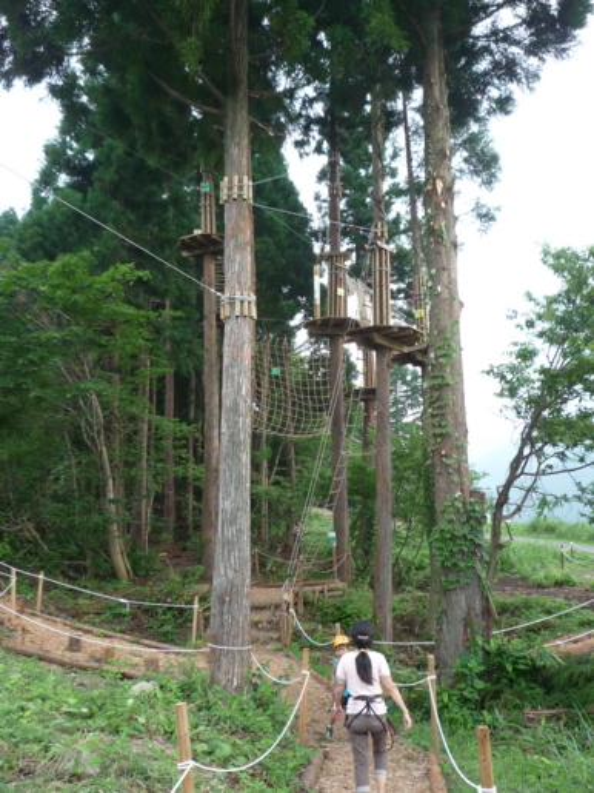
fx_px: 778
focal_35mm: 34
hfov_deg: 41.8
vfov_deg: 54.0
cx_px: 297
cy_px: 396
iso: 100
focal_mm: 4.4
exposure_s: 1/200
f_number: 2.8
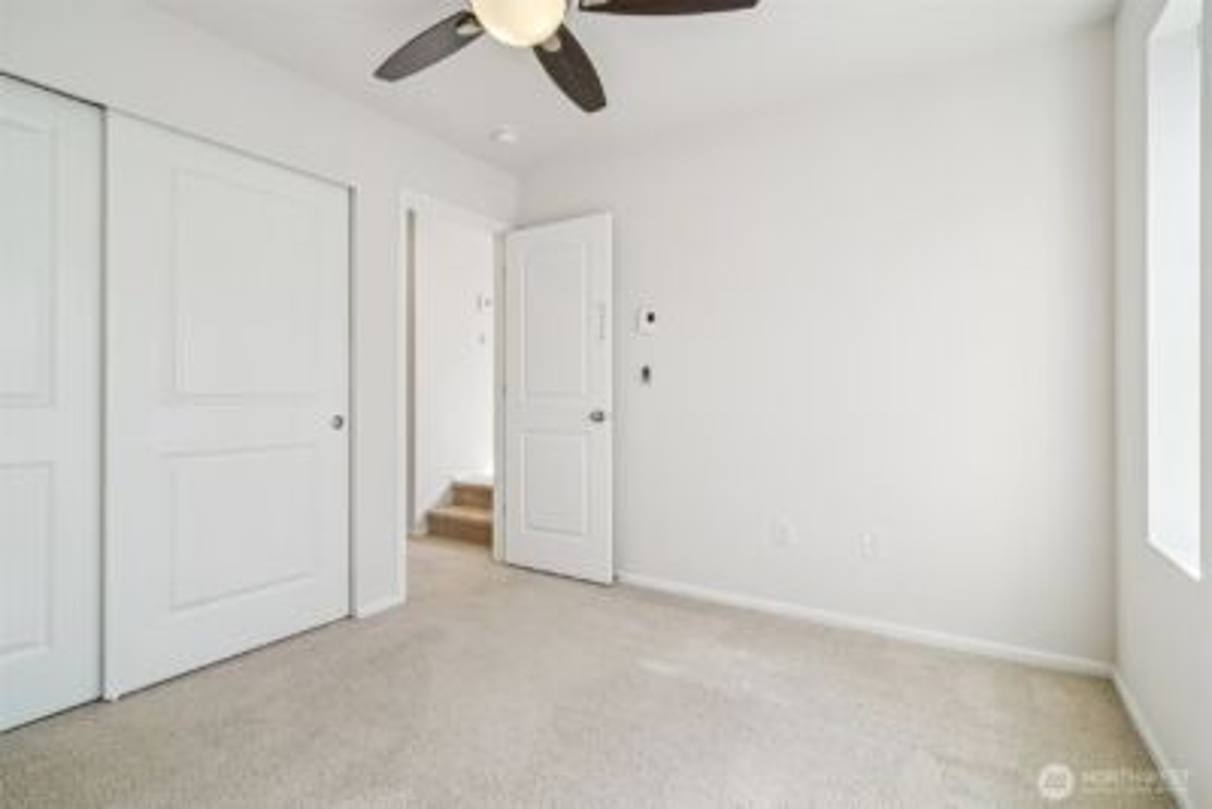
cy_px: 404
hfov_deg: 96.7
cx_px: 606
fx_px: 539
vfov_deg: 73.8
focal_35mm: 16
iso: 1600
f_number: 8
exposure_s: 1/320
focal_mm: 16
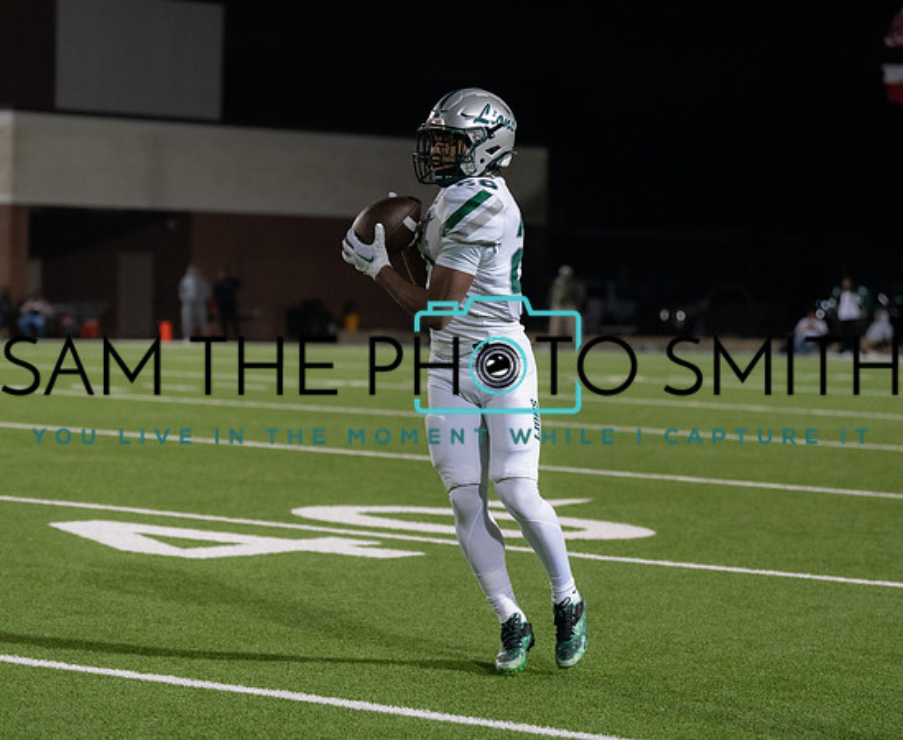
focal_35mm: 129
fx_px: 3474
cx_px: 410
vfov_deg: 12.2
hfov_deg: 14.8
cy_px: 387
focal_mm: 91
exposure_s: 1/1250
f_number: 2.8
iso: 2500
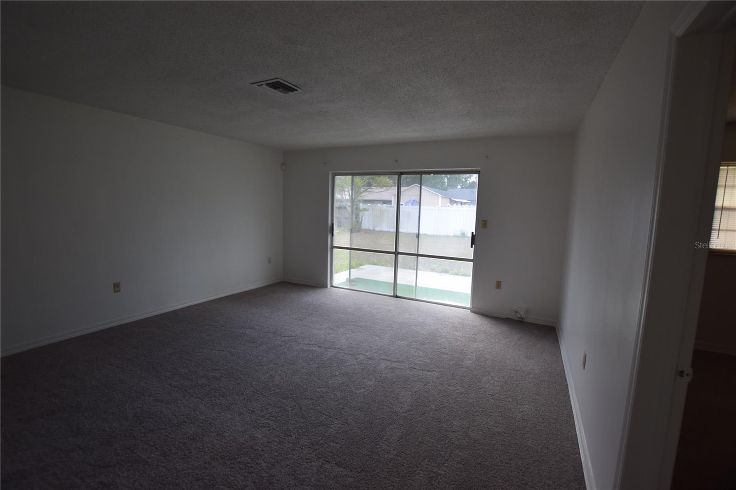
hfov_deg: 100.4
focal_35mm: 15
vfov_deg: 77.3
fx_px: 307
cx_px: 368
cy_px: 245
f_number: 5
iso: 400
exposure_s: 1/100
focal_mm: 10
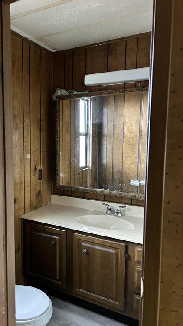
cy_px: 166
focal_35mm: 29
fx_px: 250
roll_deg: -0.6
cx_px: 65
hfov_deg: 39.8
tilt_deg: -5.4
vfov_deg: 66.1
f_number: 1.5
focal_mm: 5.7
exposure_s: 1/35
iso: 640
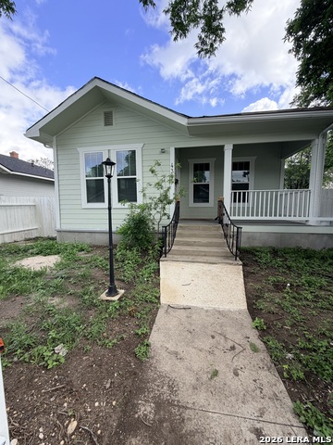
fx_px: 180
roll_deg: +0.8
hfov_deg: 85.7
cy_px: 222
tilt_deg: -4.1
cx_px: 166
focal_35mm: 14
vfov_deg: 102.1
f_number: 2.2
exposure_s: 1/502
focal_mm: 2.22
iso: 50
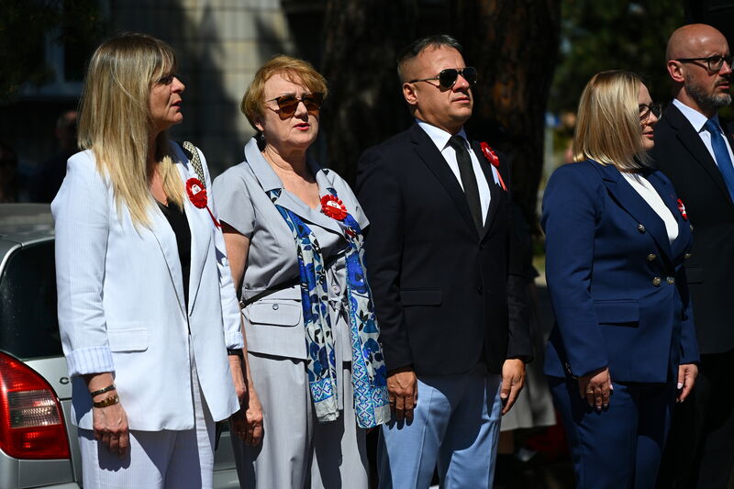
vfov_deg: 11.4
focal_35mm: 120
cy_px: 244
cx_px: 367
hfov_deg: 17.1
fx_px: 2446
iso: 180
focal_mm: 120
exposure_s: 1/4000
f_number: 4
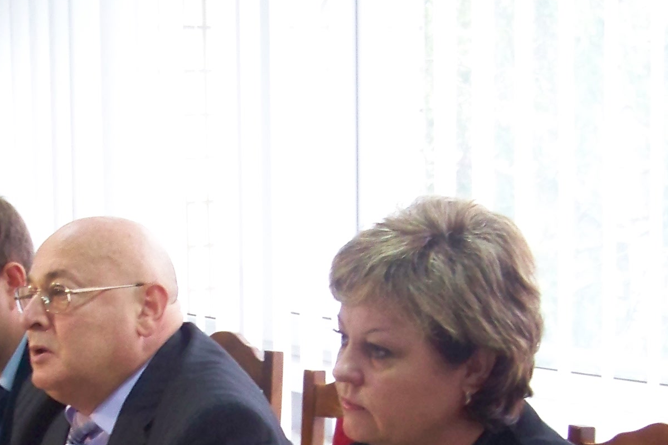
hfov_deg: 19.9
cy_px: 477
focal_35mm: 102
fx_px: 1893
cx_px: 200
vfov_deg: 13.2
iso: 250
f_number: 2.8
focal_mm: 5.85
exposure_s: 1/30
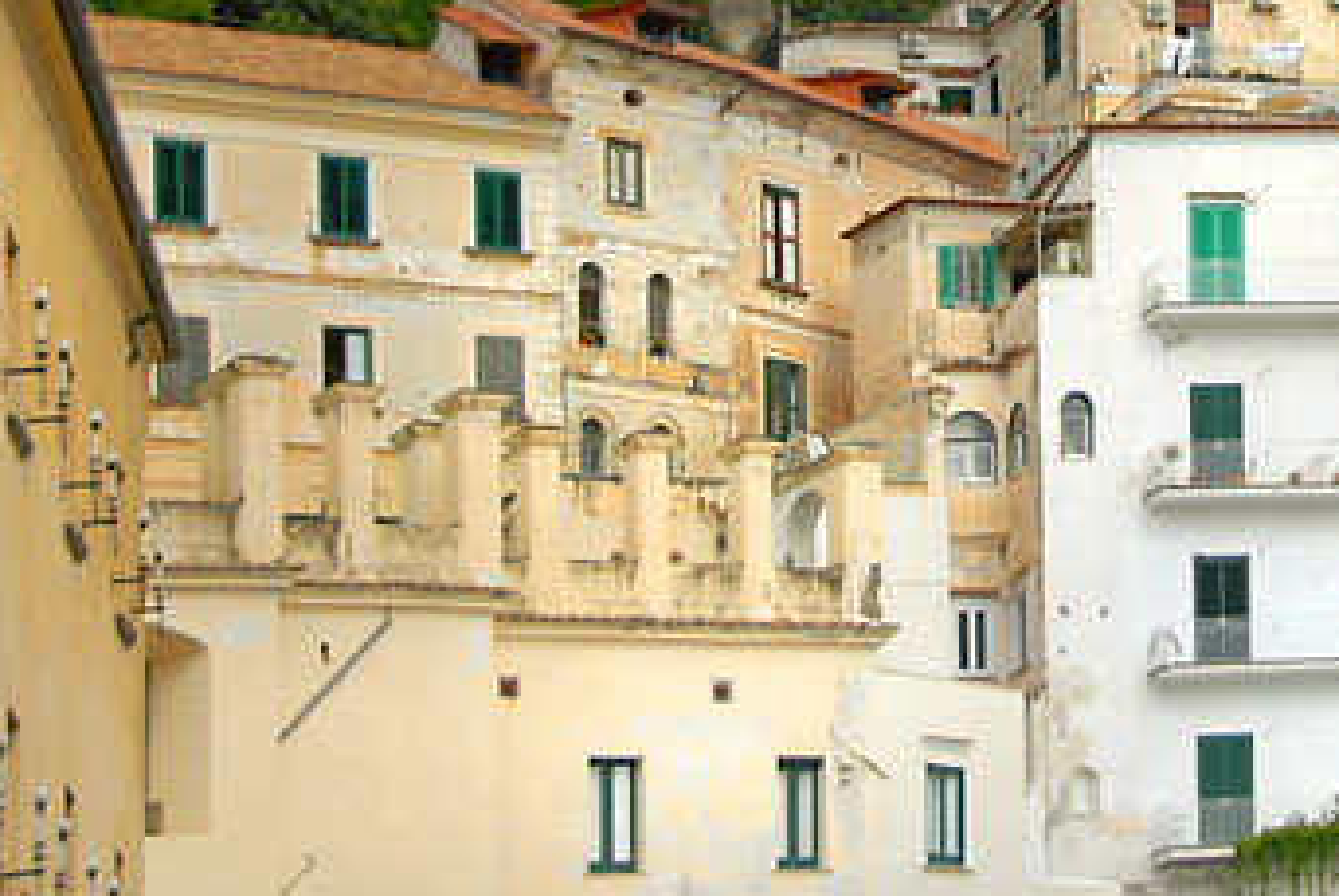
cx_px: 1045
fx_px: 3650
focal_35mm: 98
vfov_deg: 13.9
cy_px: 119
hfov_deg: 20.6
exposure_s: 1/500
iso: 100
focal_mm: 36
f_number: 4.2
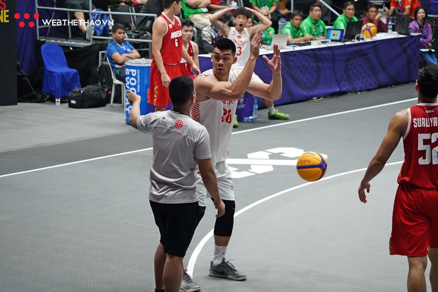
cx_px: 219
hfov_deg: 18.3
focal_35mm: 112
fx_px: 1363
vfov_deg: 12.2
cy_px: 146
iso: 10000
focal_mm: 112
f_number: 4.5
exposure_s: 1/1000
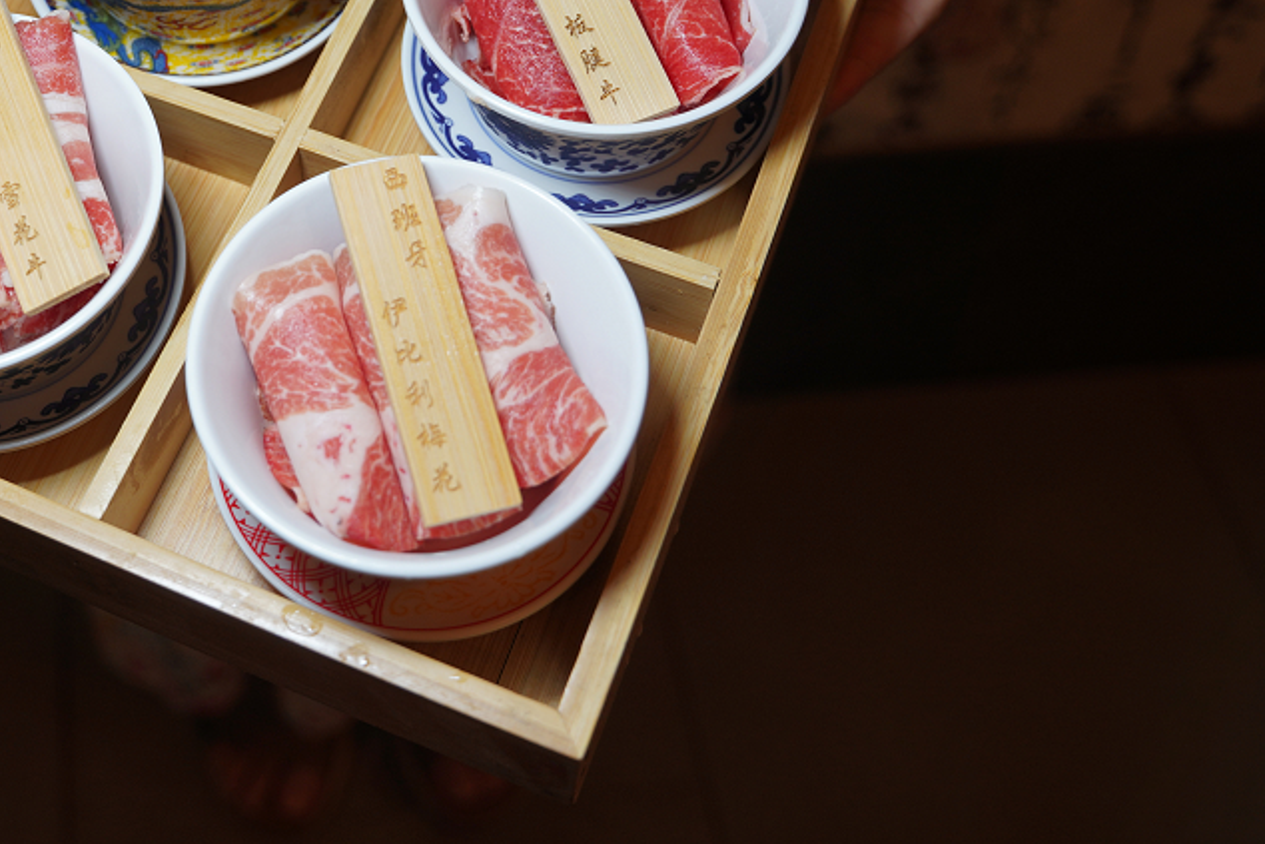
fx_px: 1863
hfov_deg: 36.2
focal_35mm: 53
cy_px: 60
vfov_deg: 24.7
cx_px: 245
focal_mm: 28
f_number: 4
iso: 100
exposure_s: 1/60
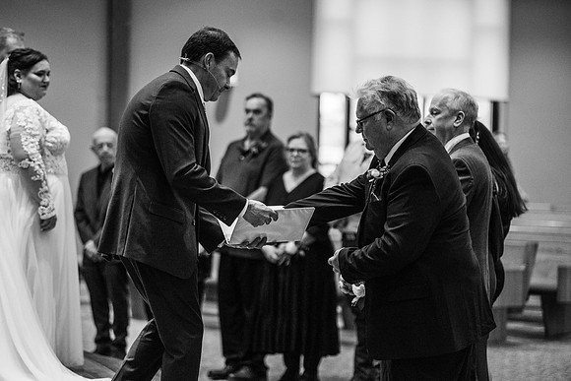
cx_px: 286
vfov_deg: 11.4
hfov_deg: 17.1
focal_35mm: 120
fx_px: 1904
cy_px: 190
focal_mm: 120
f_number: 2.8
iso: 2000
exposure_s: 1/250
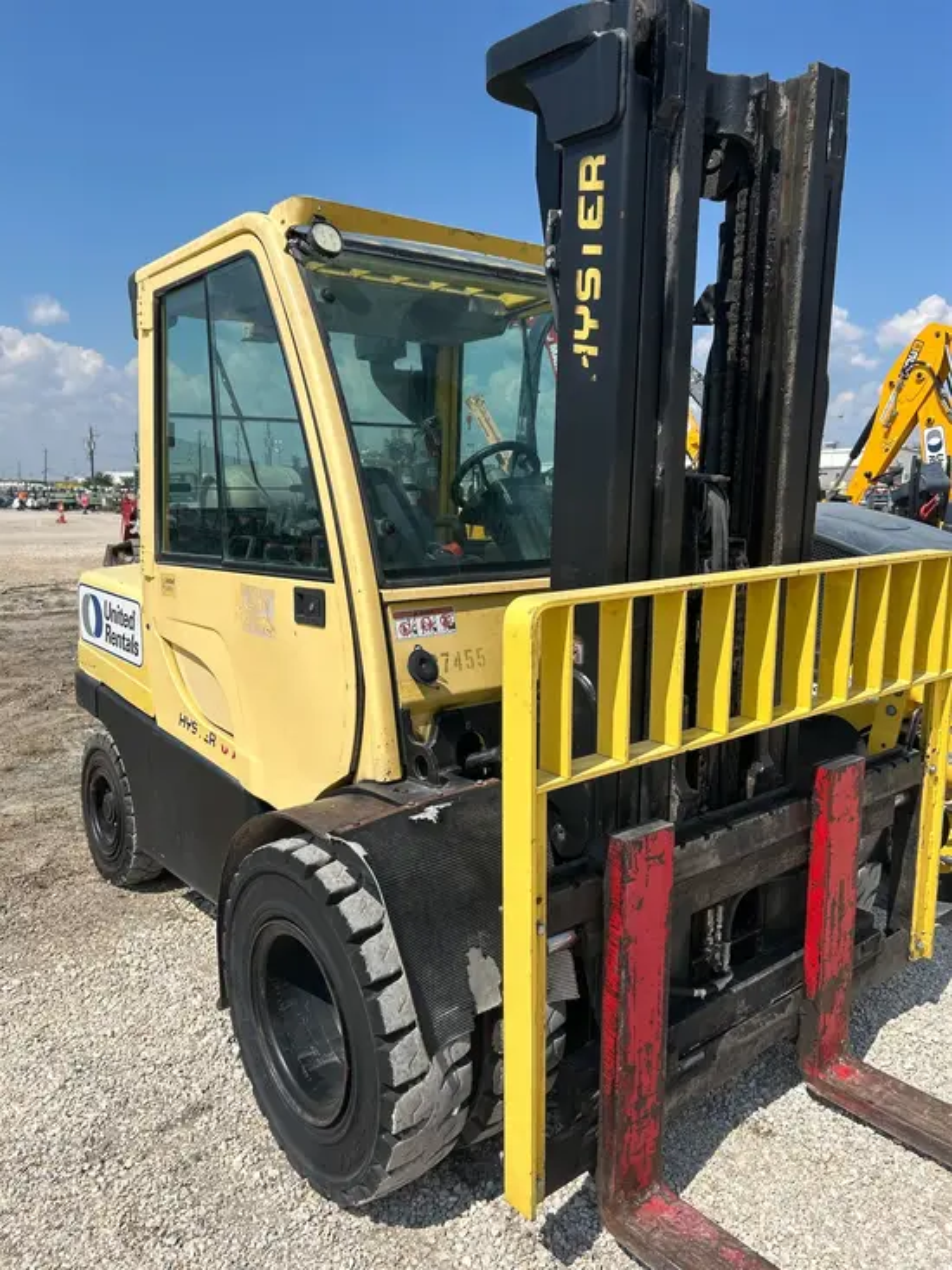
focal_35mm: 26
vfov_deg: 67.3
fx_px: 953
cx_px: 476
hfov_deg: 53.1
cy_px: 635
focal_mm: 5.7
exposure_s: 1/6211
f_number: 1.5
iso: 50
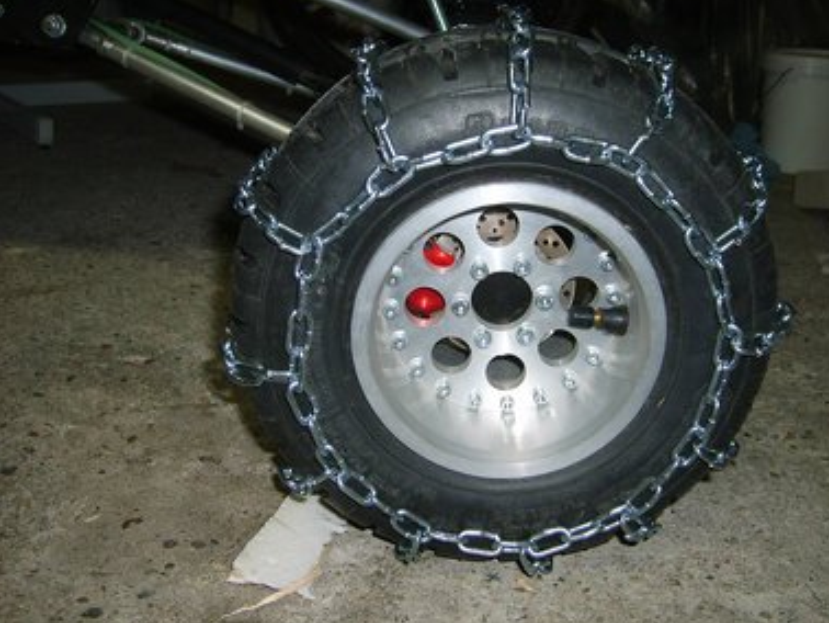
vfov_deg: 38.7
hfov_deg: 50.1
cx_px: 436
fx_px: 887
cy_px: 312
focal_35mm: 37
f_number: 2.8
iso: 100
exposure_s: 1/30
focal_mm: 5.8
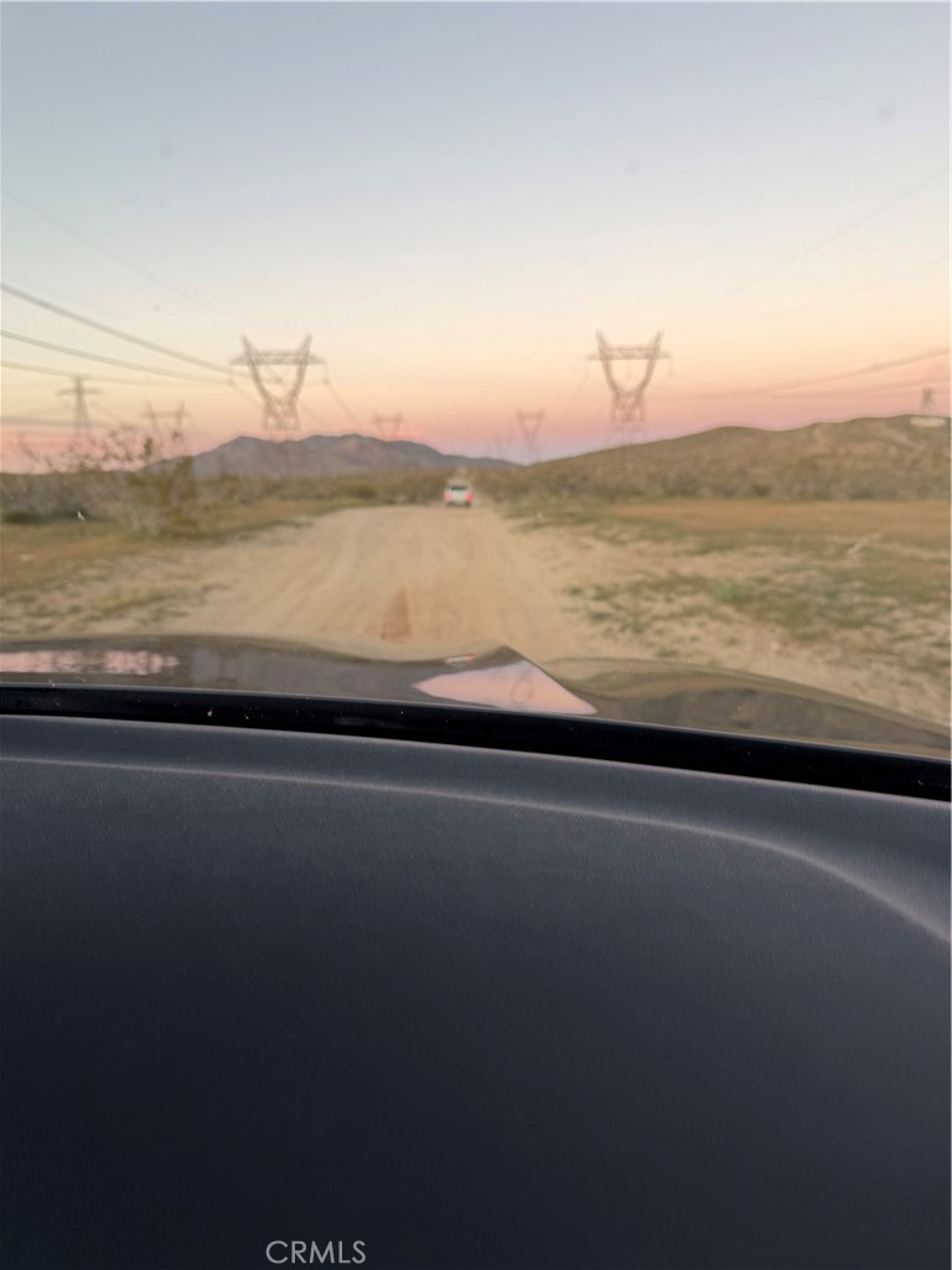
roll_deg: +0.2
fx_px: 880
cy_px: 635
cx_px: 476
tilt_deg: -9.7
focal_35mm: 24
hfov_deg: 56.8
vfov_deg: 71.6
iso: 80
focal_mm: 6.76
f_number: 1.78
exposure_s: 1/102
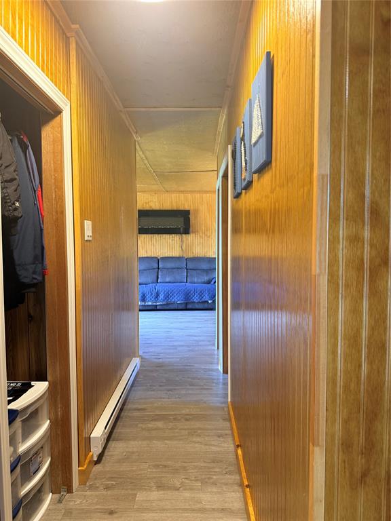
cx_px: 196
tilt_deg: -1.7
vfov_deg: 71.6
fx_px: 361
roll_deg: +0.6
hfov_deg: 56.8
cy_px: 260
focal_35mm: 24
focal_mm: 6.76
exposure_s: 1/60
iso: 160
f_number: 1.78
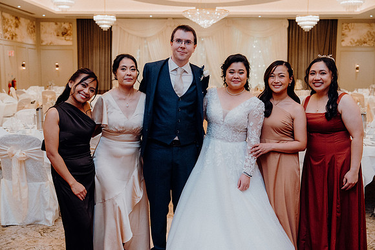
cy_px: 125
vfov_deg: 35.1
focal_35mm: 38
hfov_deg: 50.7
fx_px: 396
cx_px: 188
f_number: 3.5
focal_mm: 38
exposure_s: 1/160
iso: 3200
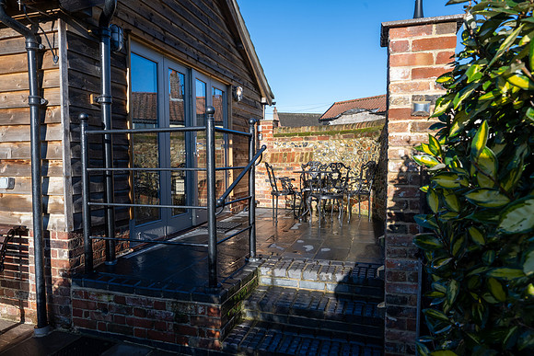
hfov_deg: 73.7
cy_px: 178
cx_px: 267
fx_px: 356
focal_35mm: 24
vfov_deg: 53.2
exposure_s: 1/250
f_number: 10
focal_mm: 24
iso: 400
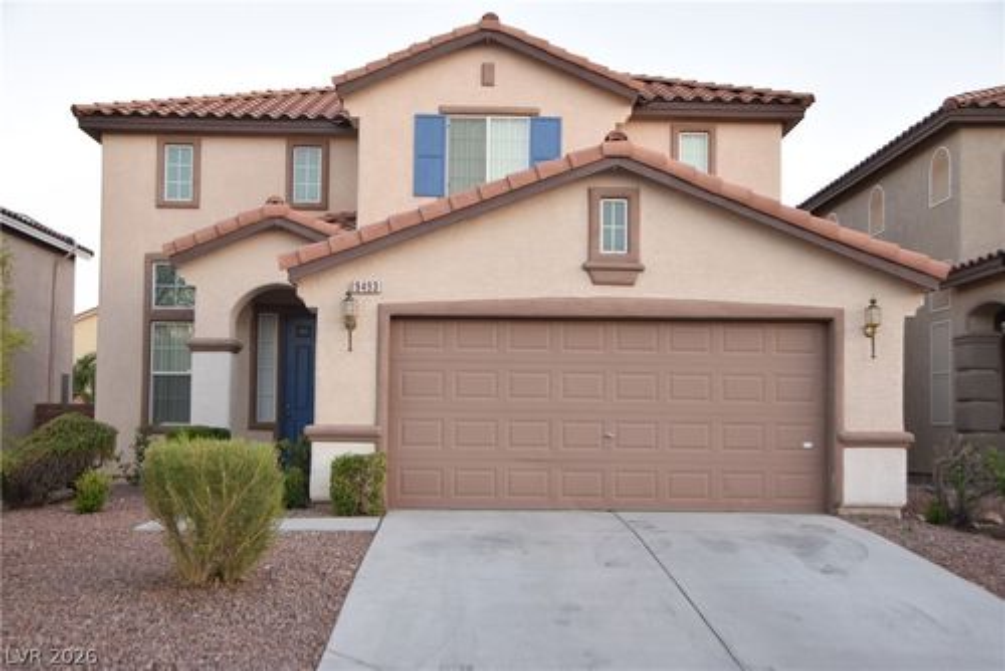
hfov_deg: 49.5
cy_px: 336
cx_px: 502
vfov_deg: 34.3
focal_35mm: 39
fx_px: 1089
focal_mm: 26
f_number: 5
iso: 400
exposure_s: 1/100
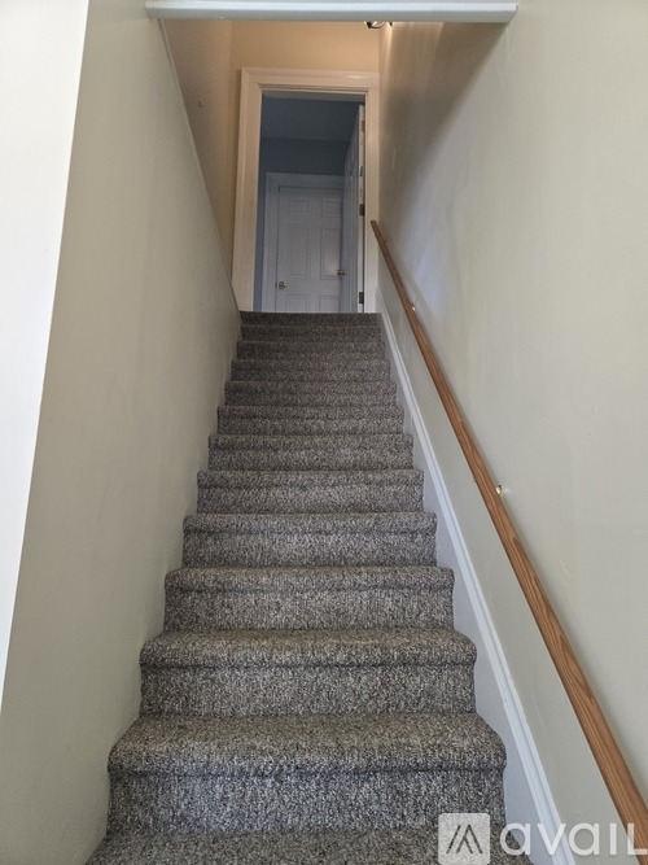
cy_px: 432
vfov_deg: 73.9
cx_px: 324
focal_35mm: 23
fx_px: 574
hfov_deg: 58.9
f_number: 1.8
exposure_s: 1/120
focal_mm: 5.4
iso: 250
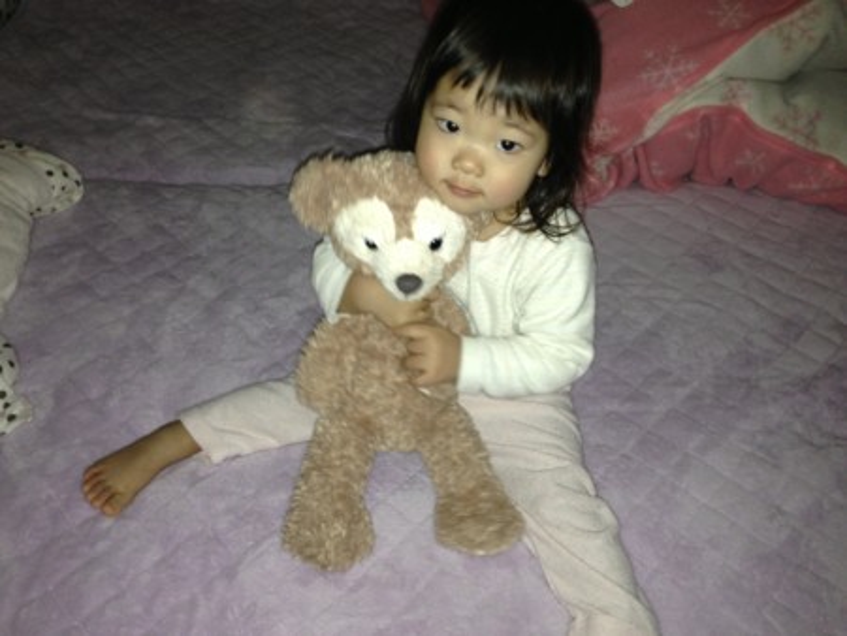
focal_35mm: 33
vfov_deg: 43.0
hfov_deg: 55.3
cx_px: 424
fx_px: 808
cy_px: 318
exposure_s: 1/16
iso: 125
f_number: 2.4
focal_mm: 4.13
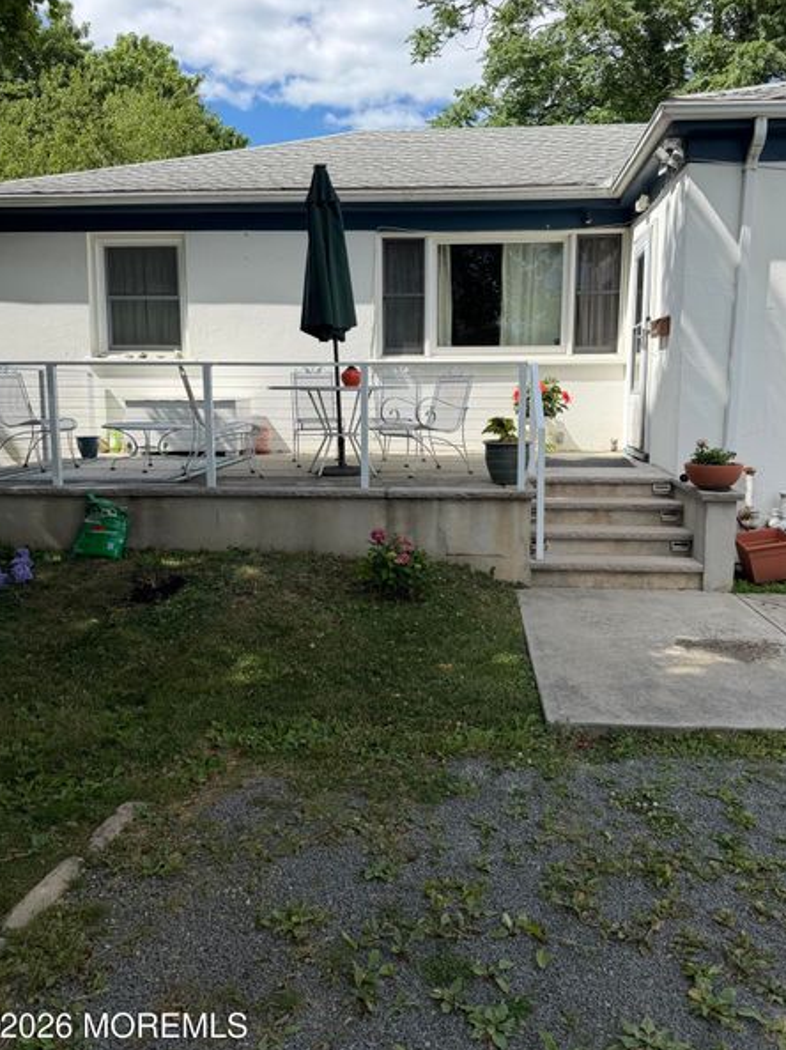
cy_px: 490
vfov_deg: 65.3
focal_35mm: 27
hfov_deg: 51.3
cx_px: 414
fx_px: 818
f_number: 1.78
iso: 80
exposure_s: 1/3021
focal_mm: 6.76
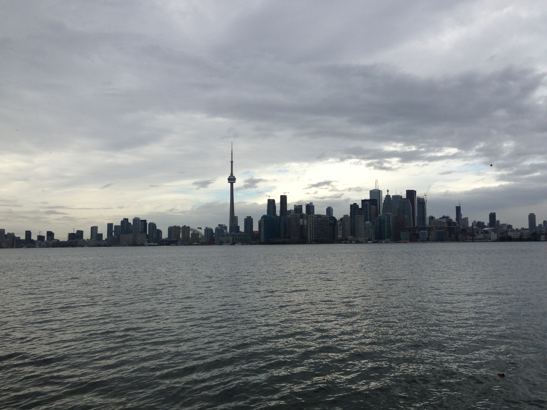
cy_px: 205
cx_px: 274
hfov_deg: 55.4
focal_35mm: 33
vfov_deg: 42.9
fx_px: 521
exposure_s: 1/1642
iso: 50
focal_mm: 4.12
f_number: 2.4
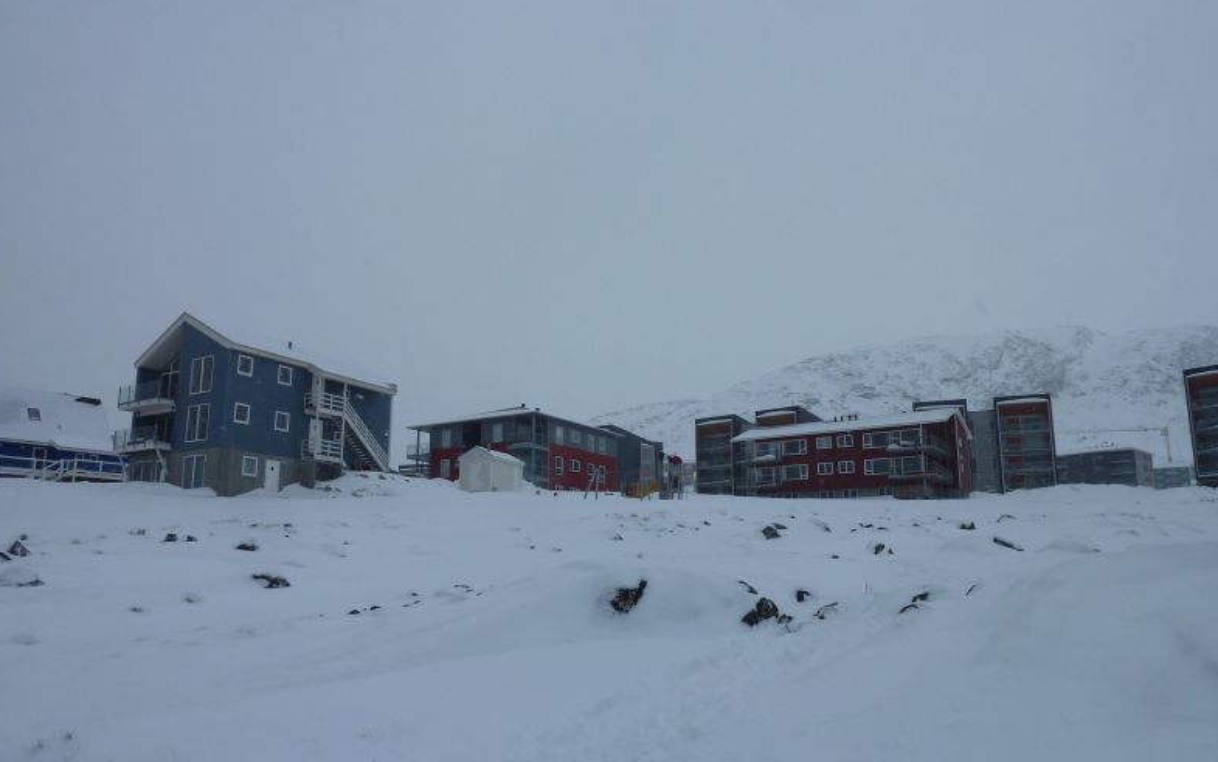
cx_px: 600
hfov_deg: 68.4
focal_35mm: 27
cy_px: 408
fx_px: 896
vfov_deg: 46.0
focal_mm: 4.1
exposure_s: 1/500
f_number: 4.5
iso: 80
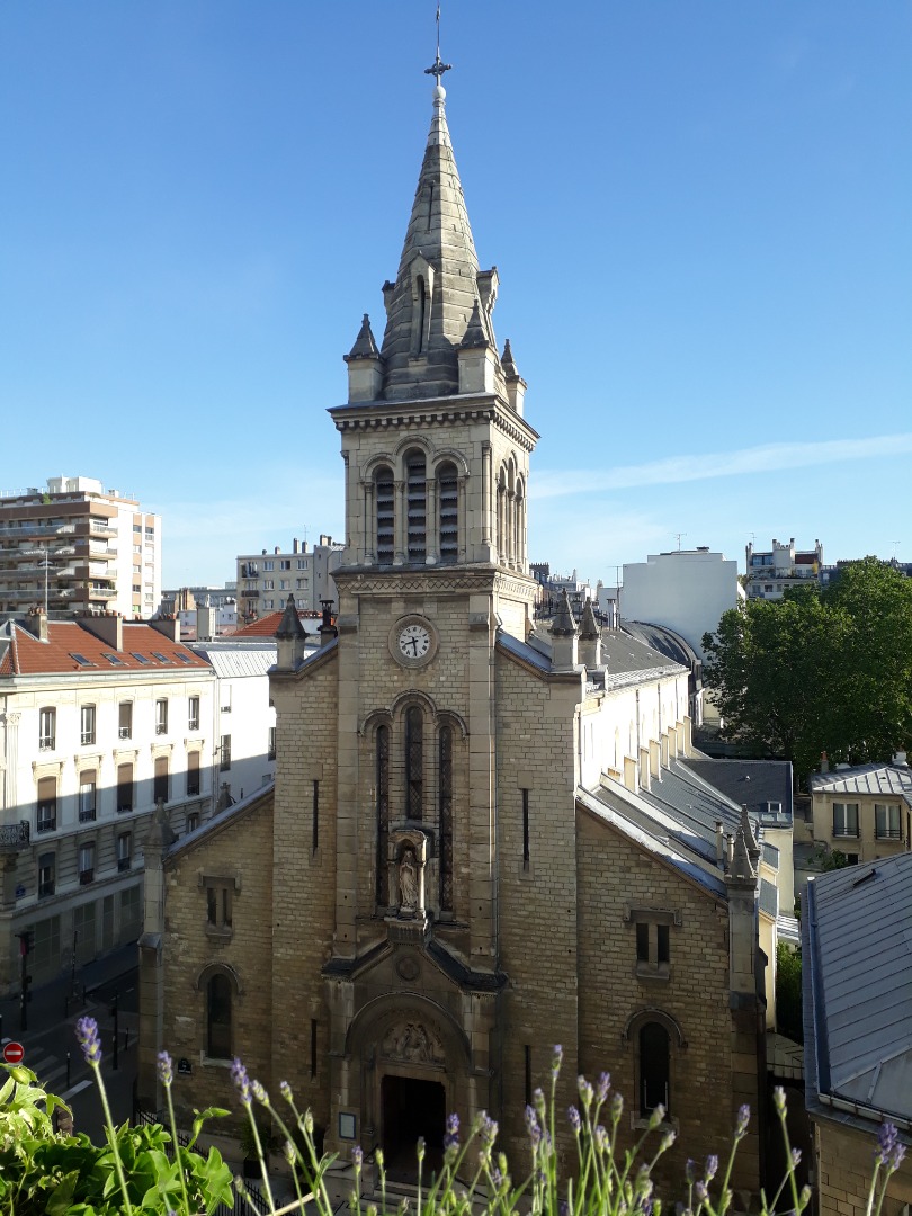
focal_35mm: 27
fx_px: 948
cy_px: 608
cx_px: 456
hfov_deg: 51.4
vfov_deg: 65.3
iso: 40
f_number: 1.9
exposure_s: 1/899
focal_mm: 3.6
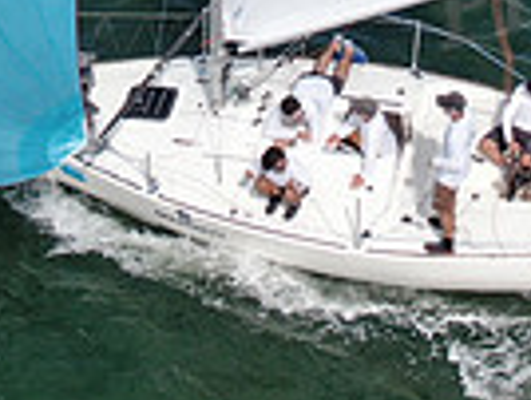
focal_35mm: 207
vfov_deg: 7.1
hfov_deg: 9.5
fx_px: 3181
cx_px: 206
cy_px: -236
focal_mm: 8.6
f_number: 3.8
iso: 100
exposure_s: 1/800
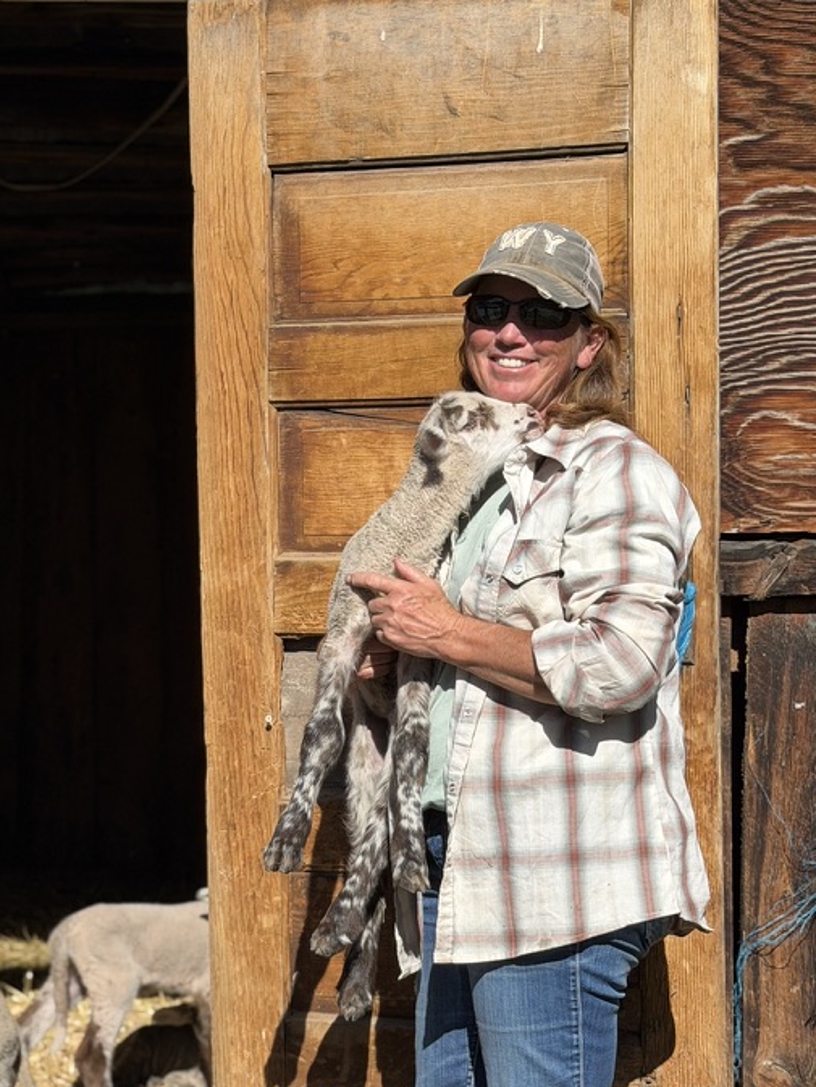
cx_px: 296
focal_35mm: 73
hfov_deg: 20.1
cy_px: 667
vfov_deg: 26.6
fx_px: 2294
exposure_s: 1/4587
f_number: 1.78
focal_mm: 6.76
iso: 64
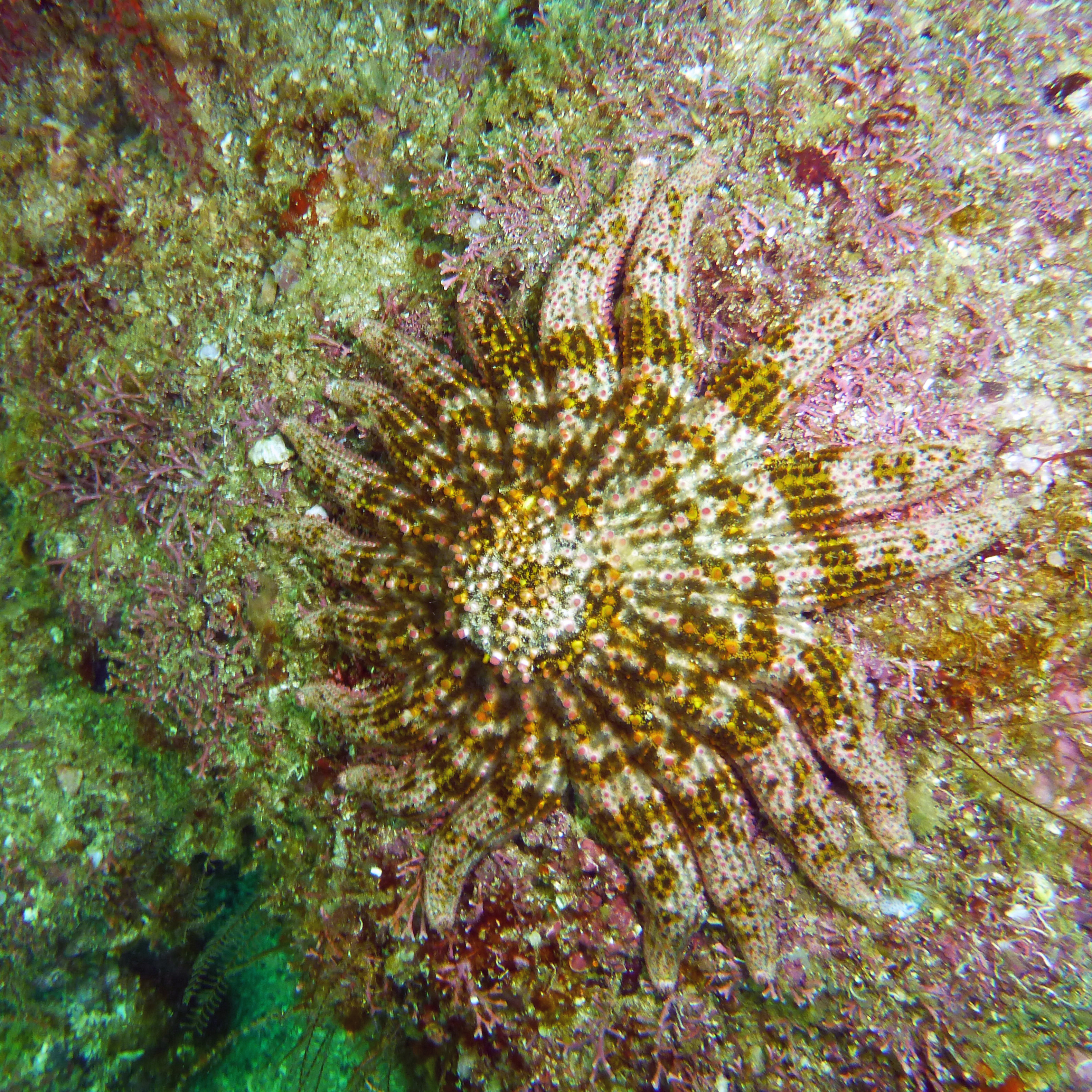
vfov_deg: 55.6
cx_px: 441
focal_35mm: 29
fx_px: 1035
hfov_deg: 55.2
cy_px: 559
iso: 125
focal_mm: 4.3
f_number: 3.3
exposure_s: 1/60
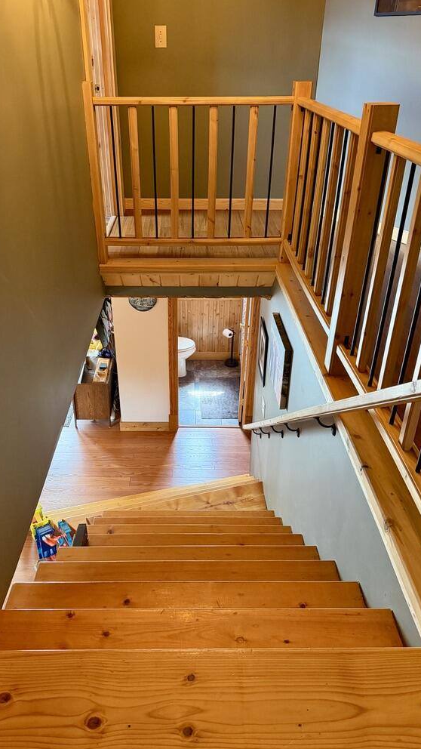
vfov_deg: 69.9
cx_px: 186
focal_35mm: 27
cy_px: 374
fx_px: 536
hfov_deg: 42.8
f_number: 1.78
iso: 800
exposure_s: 1/60
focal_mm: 6.76
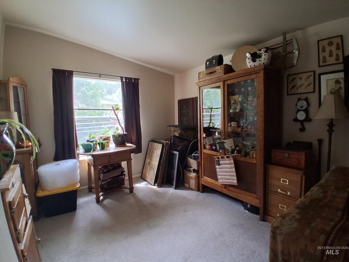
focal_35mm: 17
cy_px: 131
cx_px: 174
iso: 250
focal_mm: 1.4
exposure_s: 1/40
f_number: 2.2
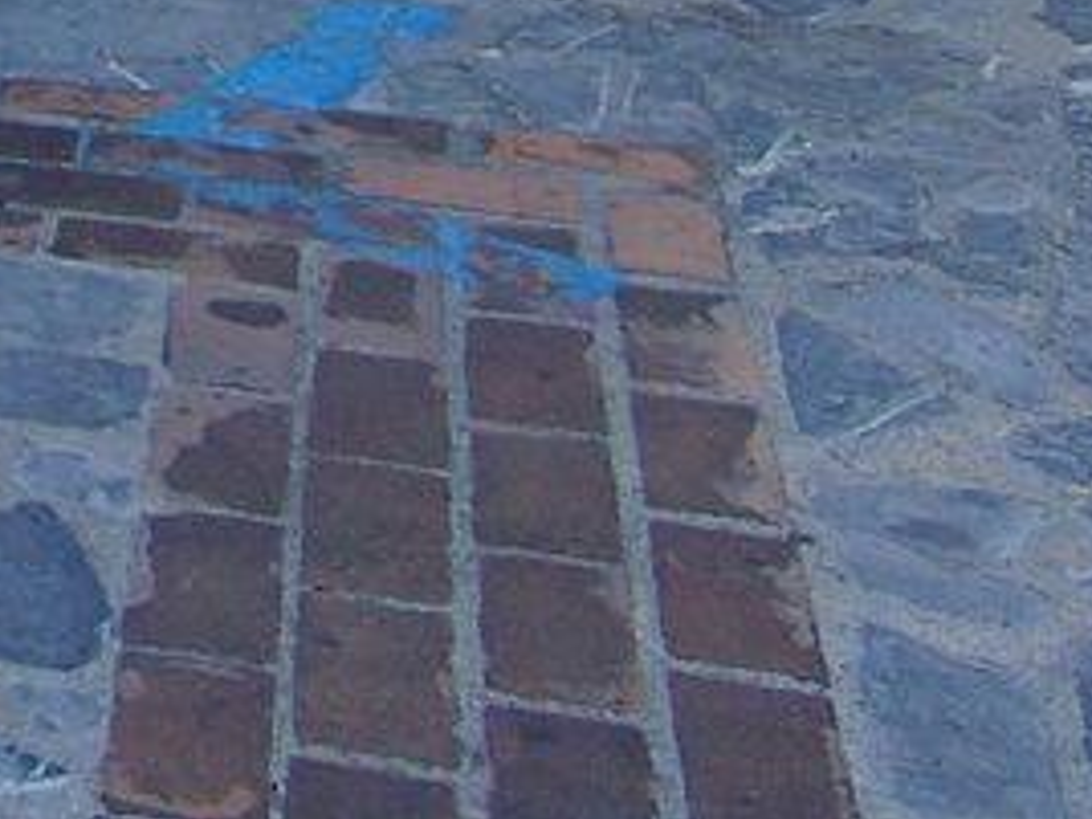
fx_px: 3533
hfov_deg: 16.1
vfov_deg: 11.5
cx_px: -526
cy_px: -994
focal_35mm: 112
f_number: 3
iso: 80
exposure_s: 1/125
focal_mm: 4.5
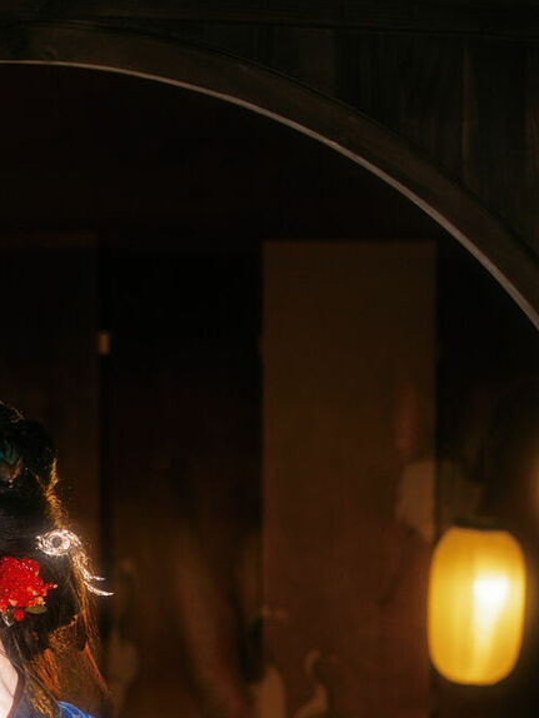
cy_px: 963
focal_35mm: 182
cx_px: 15
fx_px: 3776
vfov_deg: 10.6
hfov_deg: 8.1
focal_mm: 70
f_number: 3.2
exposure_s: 1/100
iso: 320
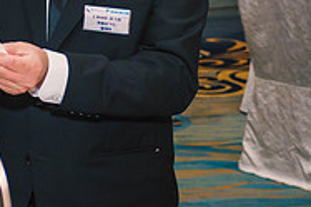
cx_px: -96
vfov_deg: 8.9
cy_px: -13
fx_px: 1311
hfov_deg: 13.1
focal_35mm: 152
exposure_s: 1/100
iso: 1600
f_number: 2.8
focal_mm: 23
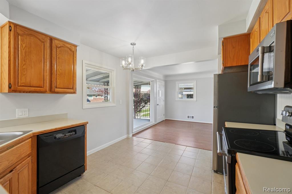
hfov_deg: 100.4
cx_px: 146
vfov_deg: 77.3
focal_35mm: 15
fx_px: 122
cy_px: 97
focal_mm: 10
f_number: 8
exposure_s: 1/30
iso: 320
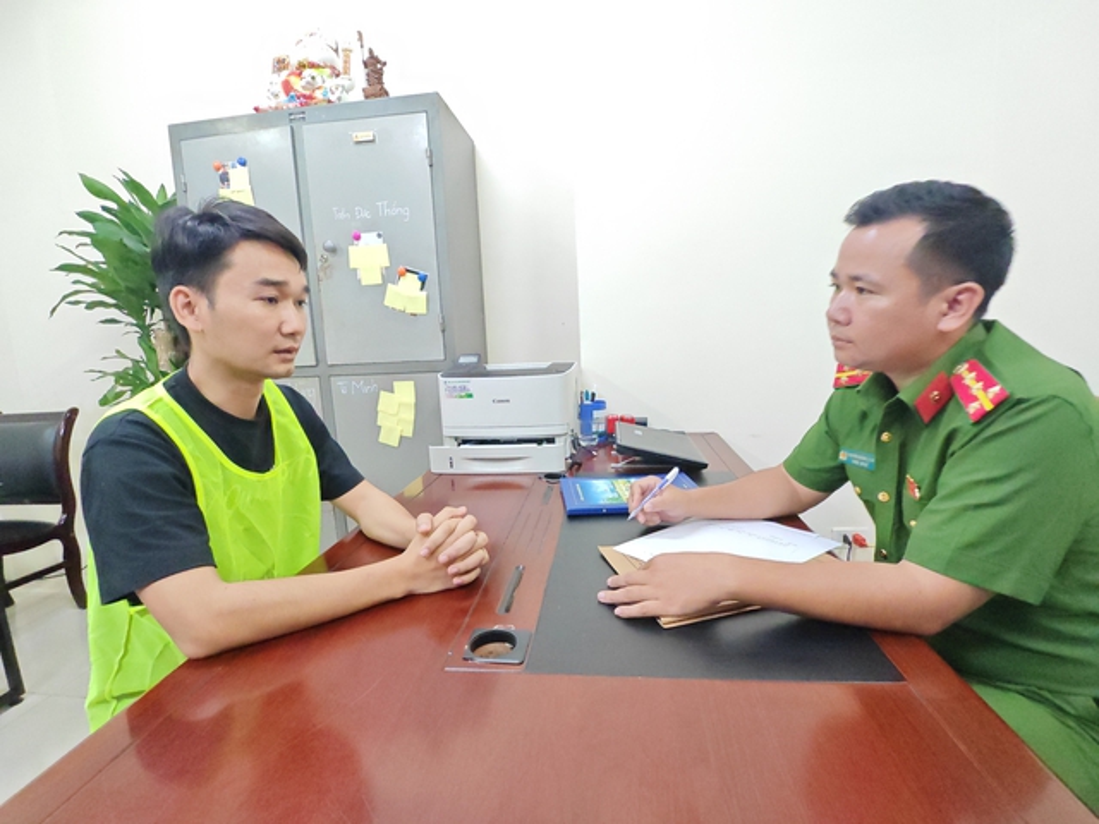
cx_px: 550
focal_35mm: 16
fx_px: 508
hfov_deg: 94.5
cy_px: 412
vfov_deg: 78.1
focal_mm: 1.96
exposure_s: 1/33
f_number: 2.2
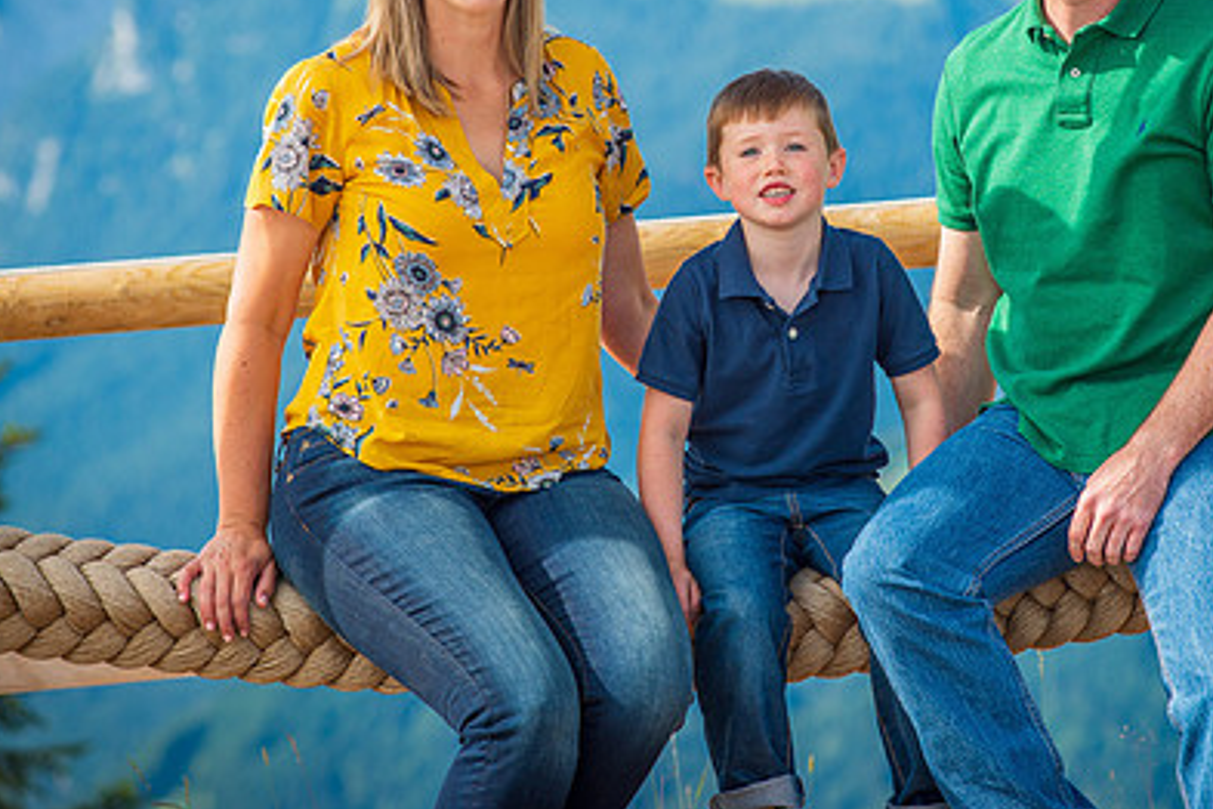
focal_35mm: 214
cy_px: 227
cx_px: 799
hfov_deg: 9.6
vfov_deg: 6.4
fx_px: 7210
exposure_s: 1/400
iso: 100
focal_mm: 145
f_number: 5.6
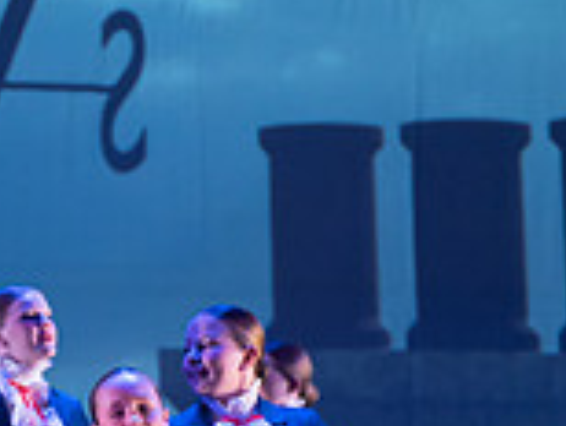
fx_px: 5928
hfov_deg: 5.4
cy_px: 450
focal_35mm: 362
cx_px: -287
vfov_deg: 4.1
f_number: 2.8
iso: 3200
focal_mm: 100
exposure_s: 1/320
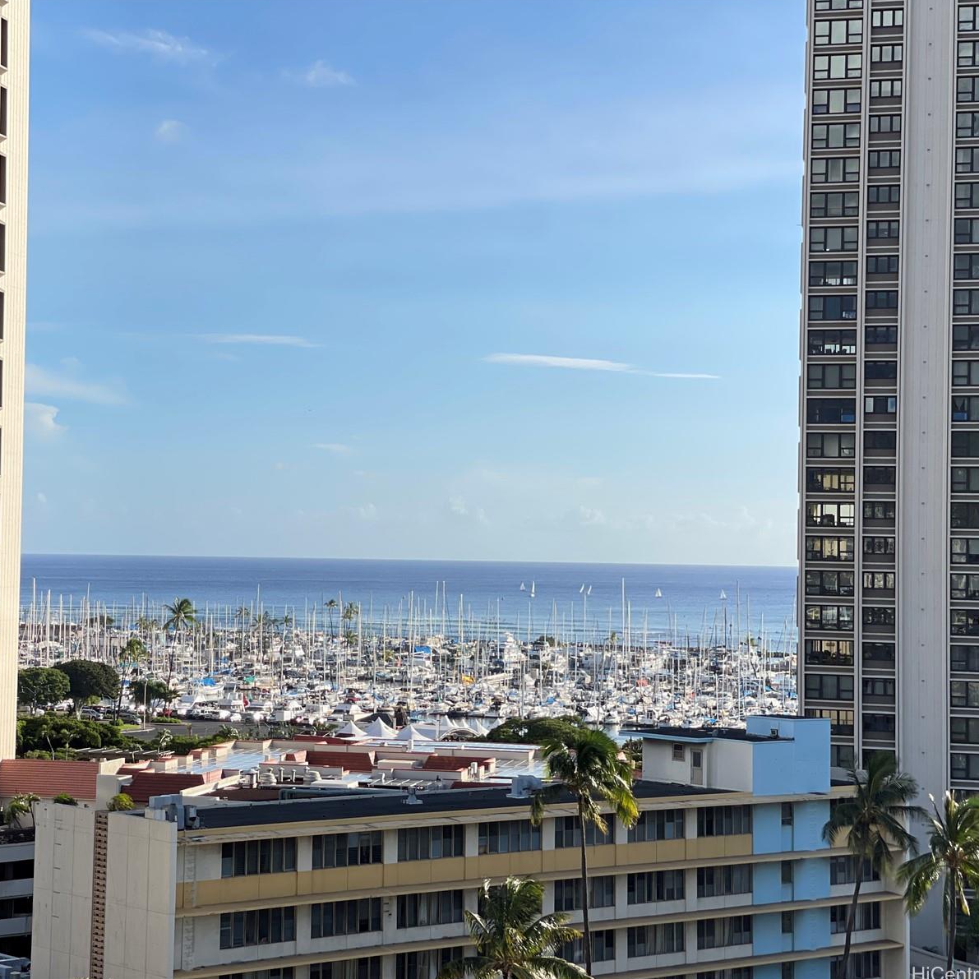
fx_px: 2432
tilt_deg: +2.1
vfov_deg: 22.8
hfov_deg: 22.7
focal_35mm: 76
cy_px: 489
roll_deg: -1.9
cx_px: 376
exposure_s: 1/840
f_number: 2.2
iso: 20
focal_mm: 7.5
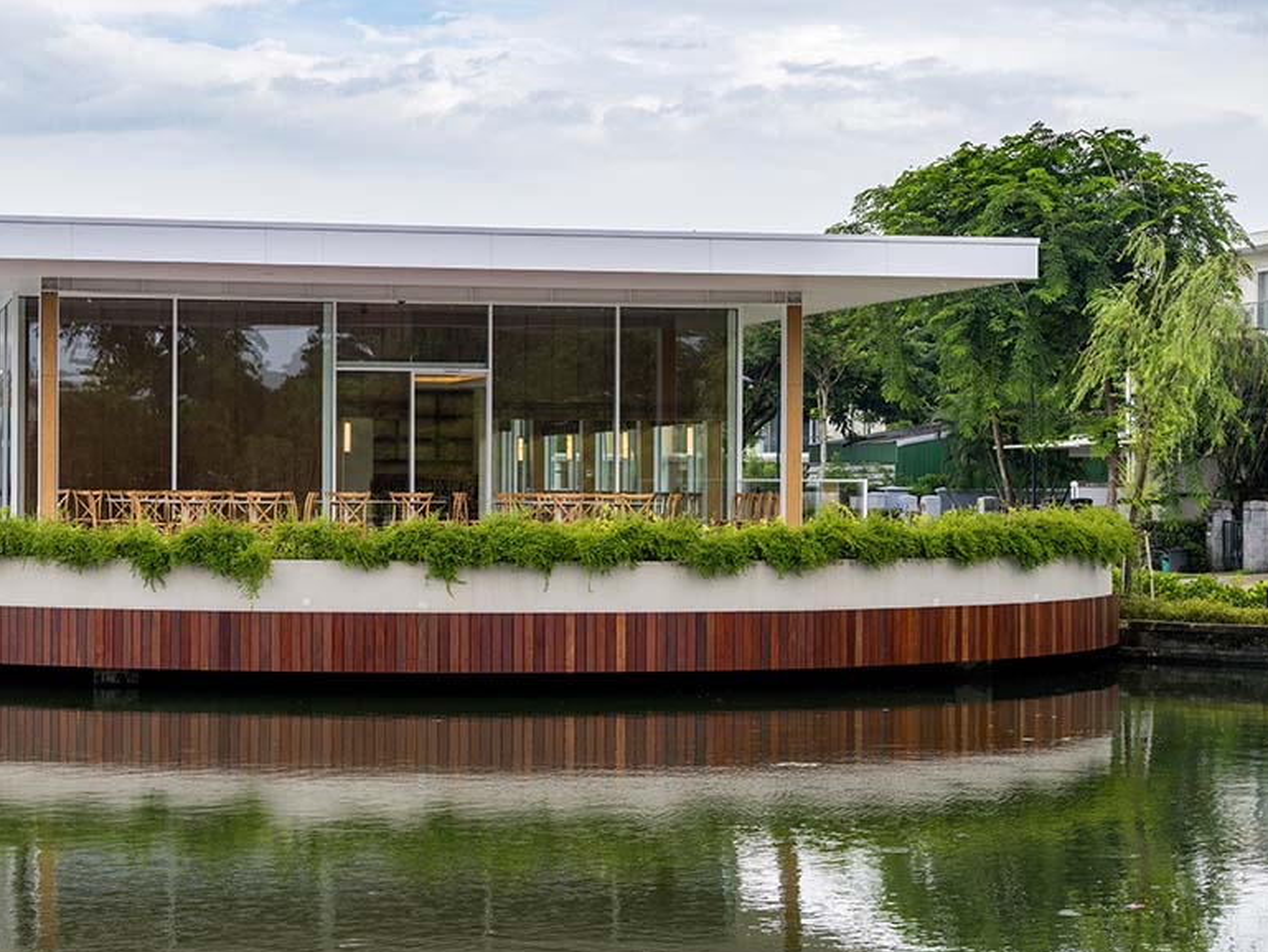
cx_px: 524
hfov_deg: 23.3
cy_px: 474
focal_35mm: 84
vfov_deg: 17.6
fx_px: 3077
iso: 560
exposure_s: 1/640
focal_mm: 70
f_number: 8
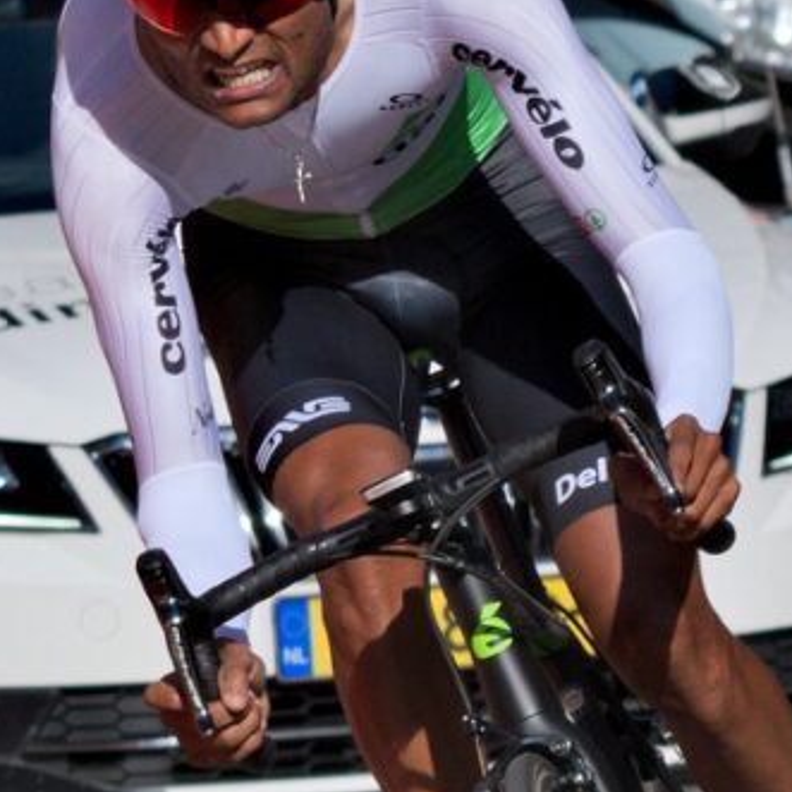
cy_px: 569
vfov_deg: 4.5
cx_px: 575
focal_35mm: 386
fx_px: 9992
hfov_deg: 4.5
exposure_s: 1/1600
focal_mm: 98
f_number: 6.3
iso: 160
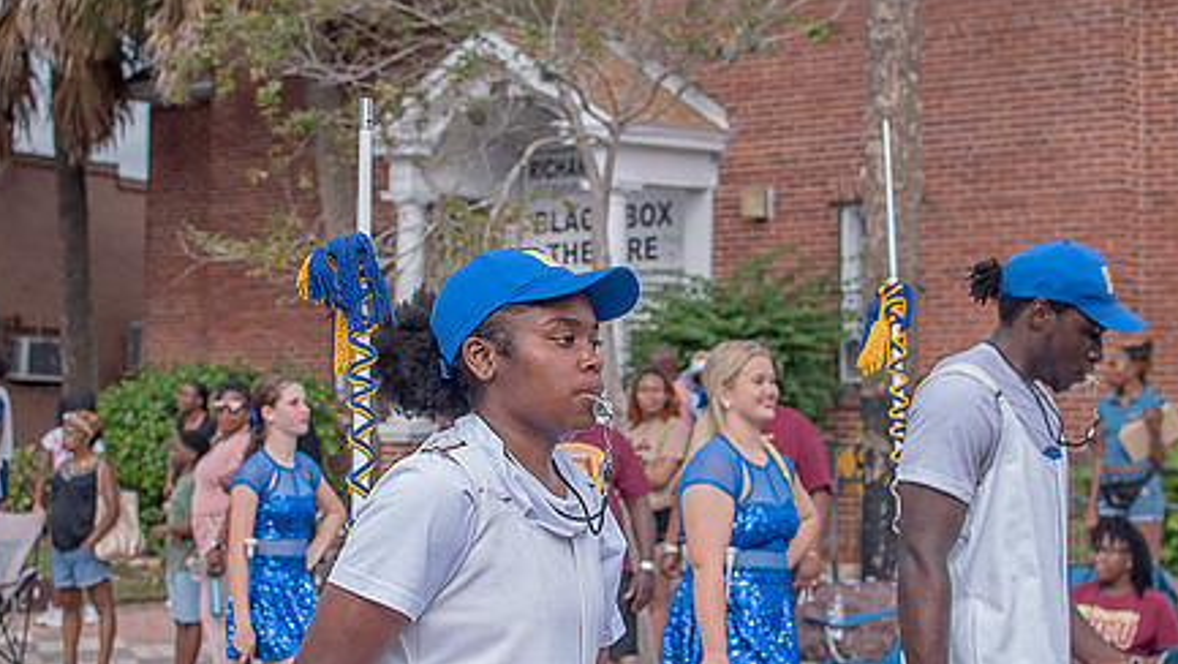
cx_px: 539
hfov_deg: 28.9
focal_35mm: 73
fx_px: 2281
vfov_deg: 16.6
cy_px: 369
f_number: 4
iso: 100
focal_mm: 35
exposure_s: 1/500
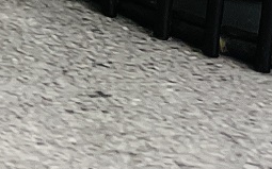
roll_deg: +1.2
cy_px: -497
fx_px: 1600
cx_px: -700
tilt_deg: -13.2
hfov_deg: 7.7
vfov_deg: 5.4
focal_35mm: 216
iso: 40
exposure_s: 1/214
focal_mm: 5.1
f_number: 1.6
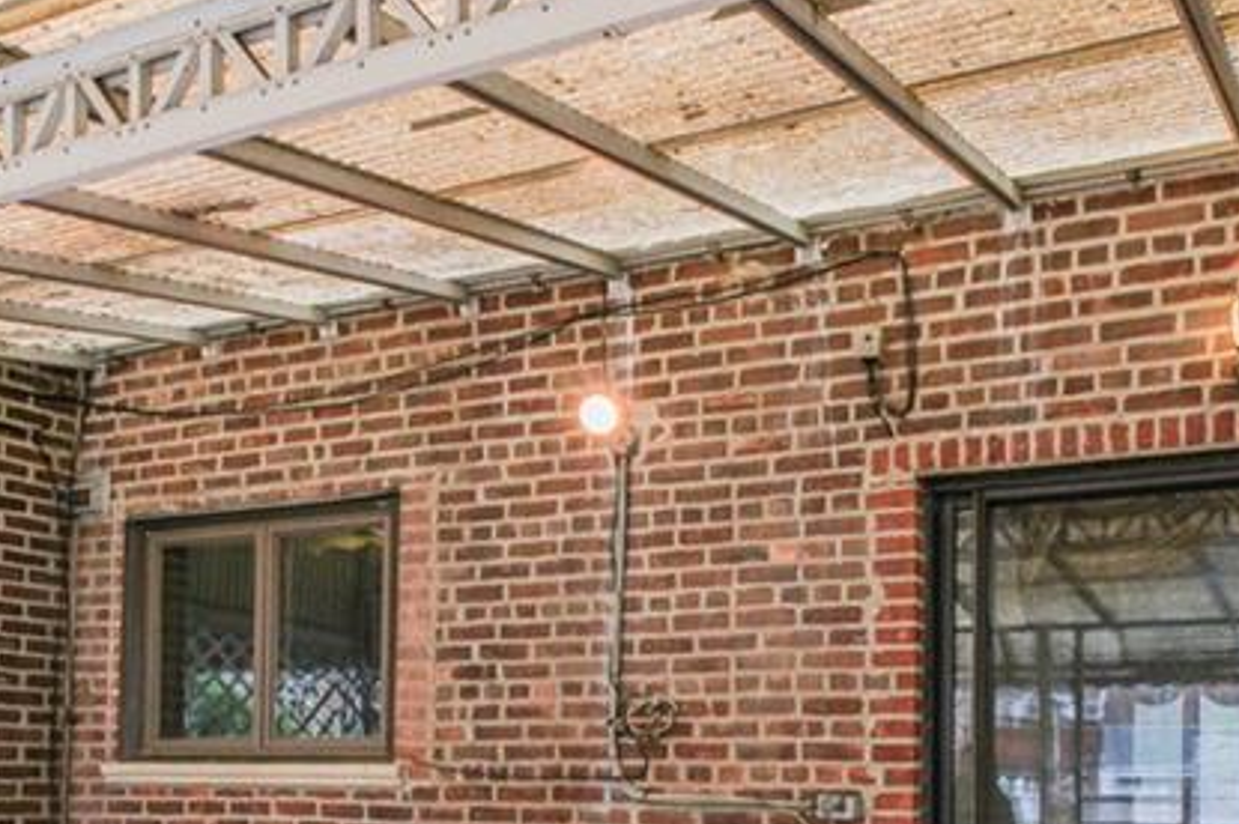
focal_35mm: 37
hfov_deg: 51.6
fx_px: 1272
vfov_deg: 33.9
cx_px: 746
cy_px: 743
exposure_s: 1/60
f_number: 10
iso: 800
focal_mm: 10
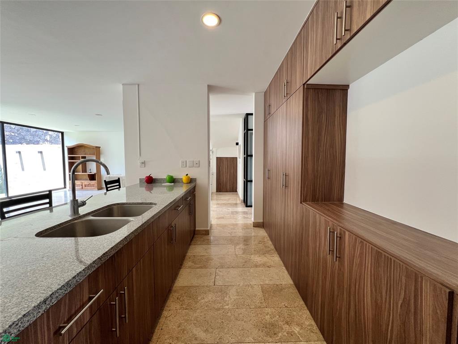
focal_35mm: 13
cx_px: 229
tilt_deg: -3.2
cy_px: 172
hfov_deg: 106.2
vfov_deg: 89.9
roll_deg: -0.6
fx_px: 172
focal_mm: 1.57
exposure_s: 1/99
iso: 125
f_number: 1.8
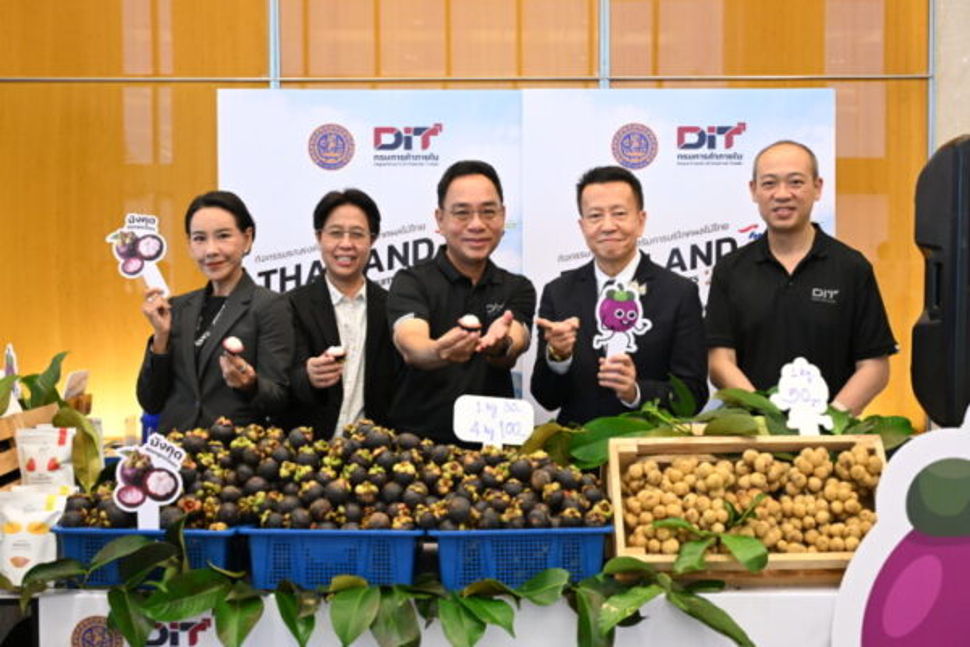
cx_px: 485
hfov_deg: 41.1
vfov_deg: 28.1
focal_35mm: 48
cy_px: 324
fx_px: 1293
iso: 3200
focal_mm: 48
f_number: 4
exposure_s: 1/125
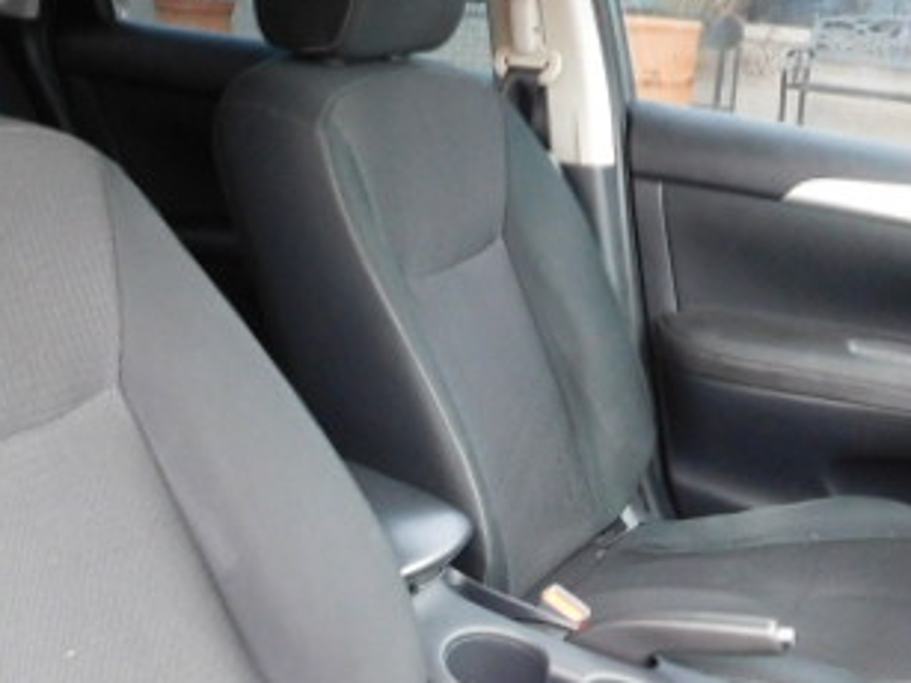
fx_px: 1263
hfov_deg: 39.7
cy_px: 526
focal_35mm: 48
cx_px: 487
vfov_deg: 29.7
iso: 400
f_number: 3
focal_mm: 4
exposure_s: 1/8
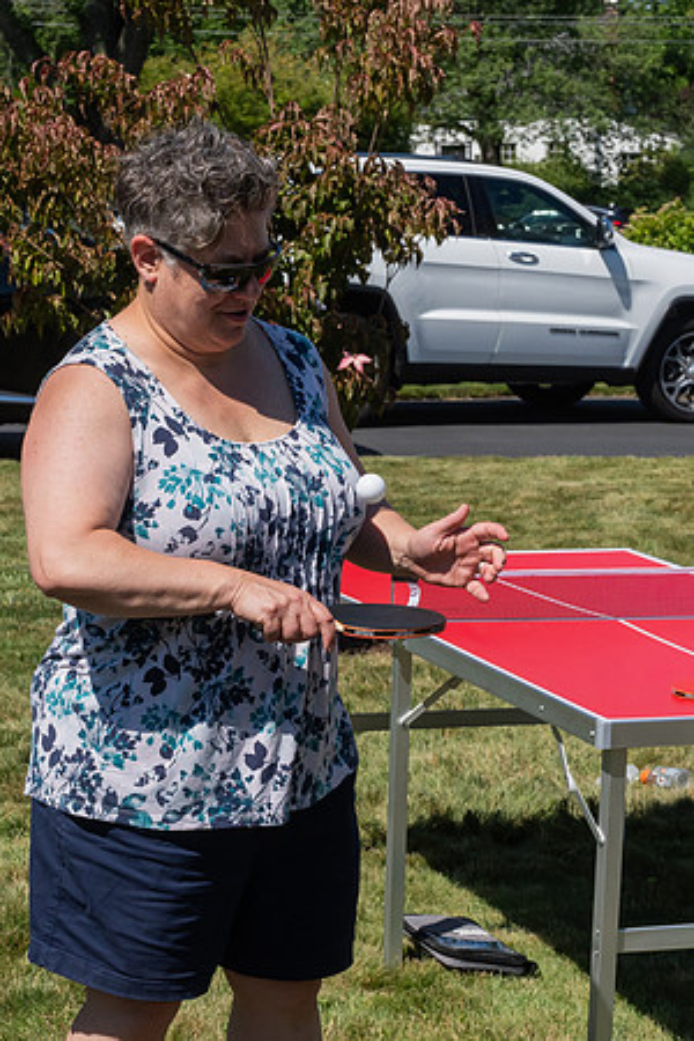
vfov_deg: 23.8
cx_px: 347
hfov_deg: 16.0
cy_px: 520
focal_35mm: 86
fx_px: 2472
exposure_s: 1/2000
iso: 640
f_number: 8
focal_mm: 38
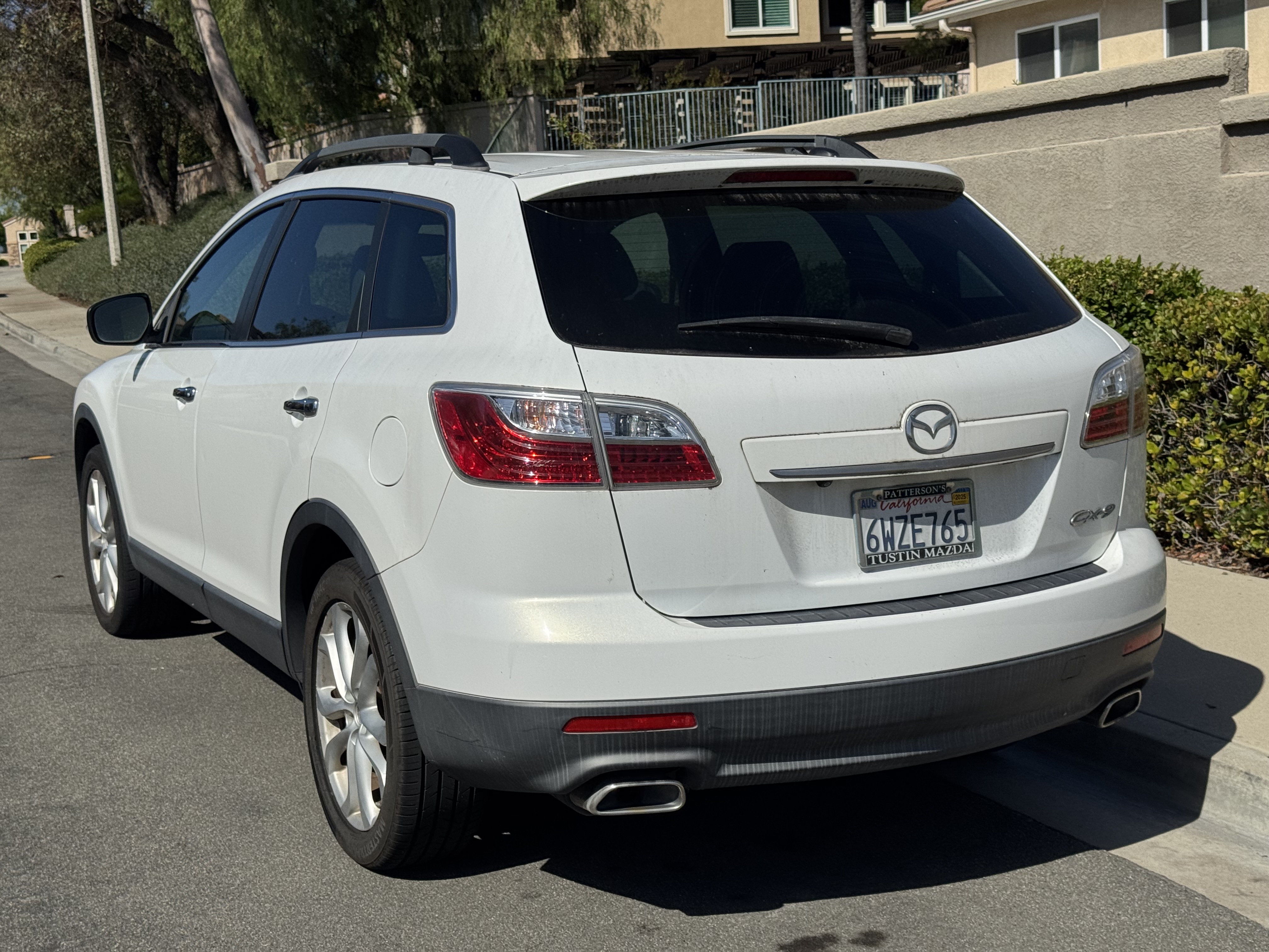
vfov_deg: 30.3
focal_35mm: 48
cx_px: 634
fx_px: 1760
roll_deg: +3.8
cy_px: 476
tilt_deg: -8.4
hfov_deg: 39.7
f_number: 1.78
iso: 80
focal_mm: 6.76
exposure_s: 1/15385
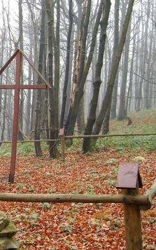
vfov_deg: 34.6
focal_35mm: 59
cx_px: -50
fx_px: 401
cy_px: 123
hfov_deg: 20.1
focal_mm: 18
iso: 200
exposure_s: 1/50
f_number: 3.5
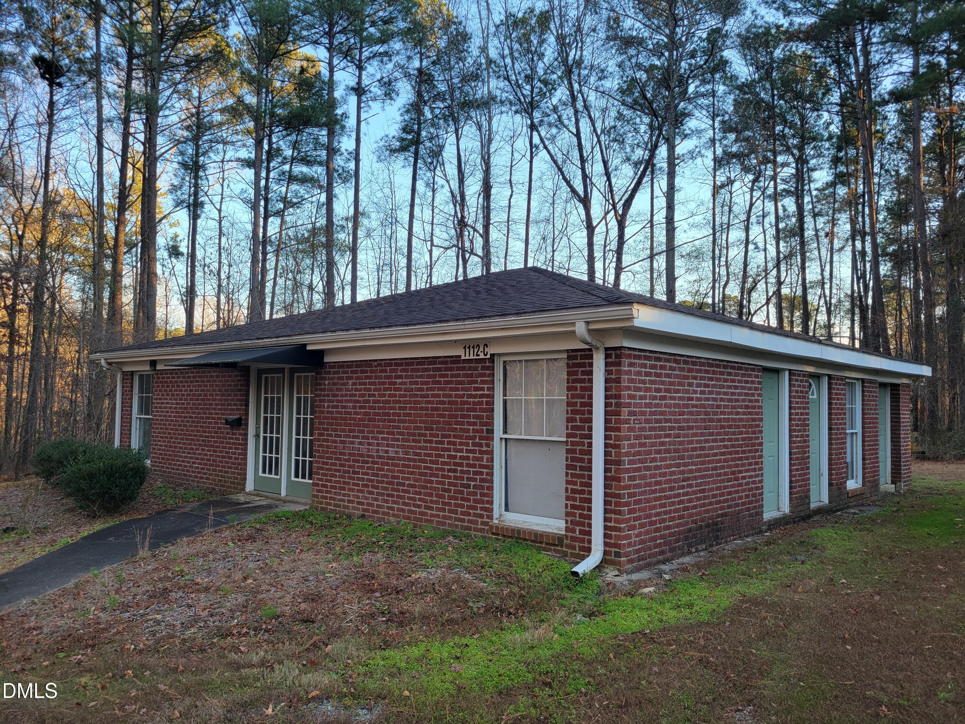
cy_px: 362
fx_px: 725
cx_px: 482
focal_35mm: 26
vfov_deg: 53.1
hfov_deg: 67.3
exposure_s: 1/200
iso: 40
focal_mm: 5.4
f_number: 1.8
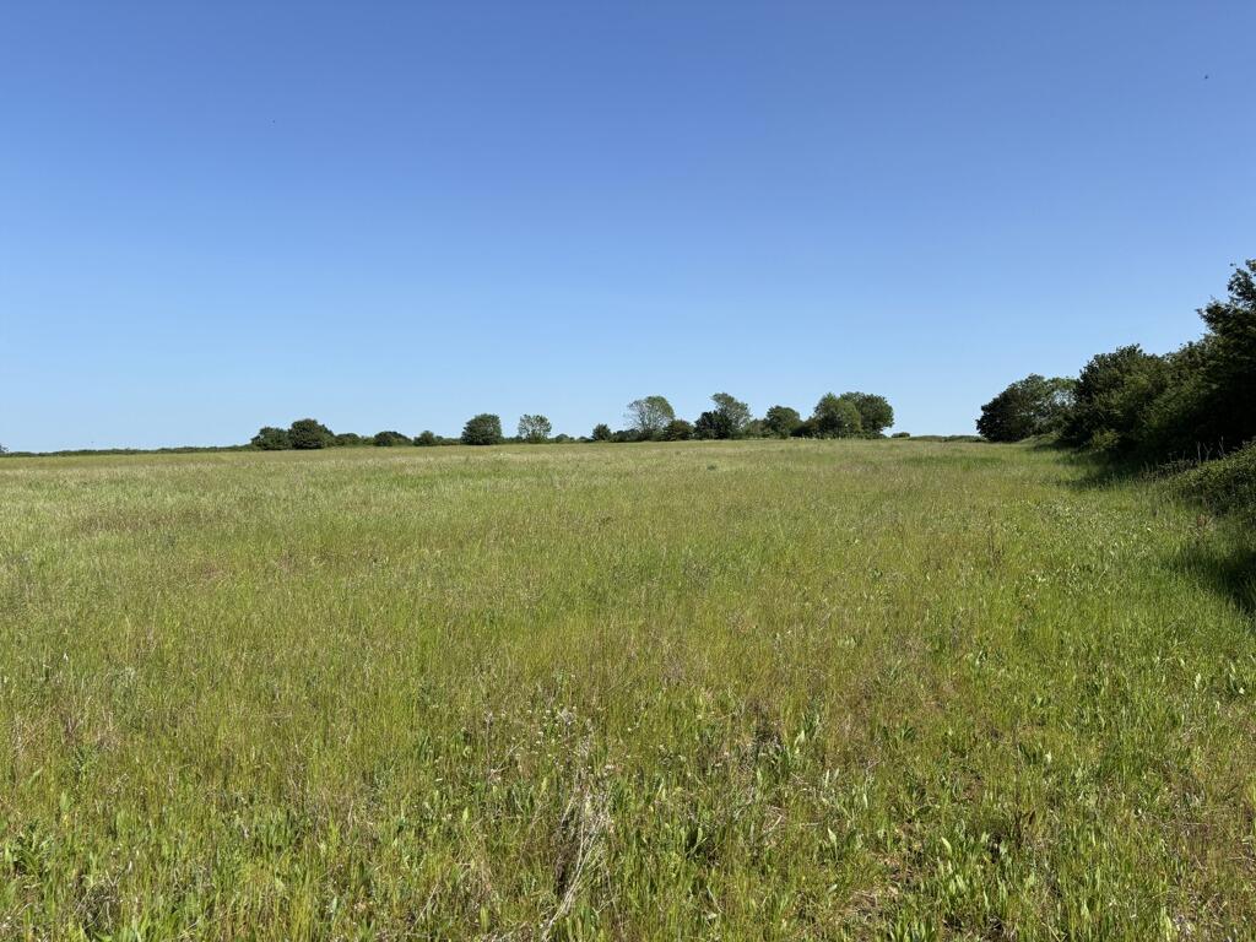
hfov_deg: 67.3
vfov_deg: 53.1
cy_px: 471
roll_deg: -1.1
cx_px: 628
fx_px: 943
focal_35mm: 26
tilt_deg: -0.8
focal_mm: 5.96
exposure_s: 1/3937
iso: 50
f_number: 1.6
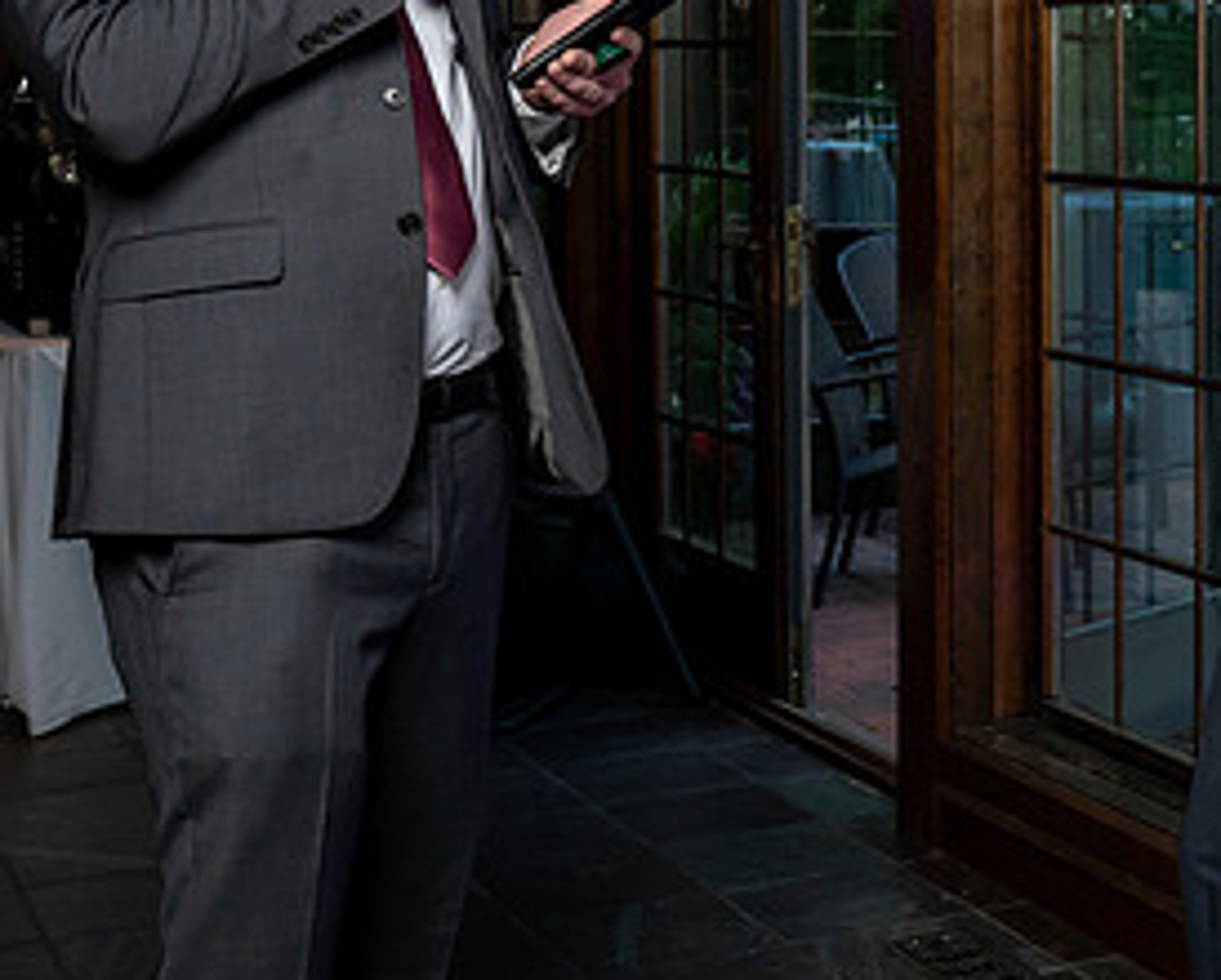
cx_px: 1253
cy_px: 185
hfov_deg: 23.3
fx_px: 2823
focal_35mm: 78
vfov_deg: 19.5
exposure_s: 1/200
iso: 2000
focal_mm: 36
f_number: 5.6
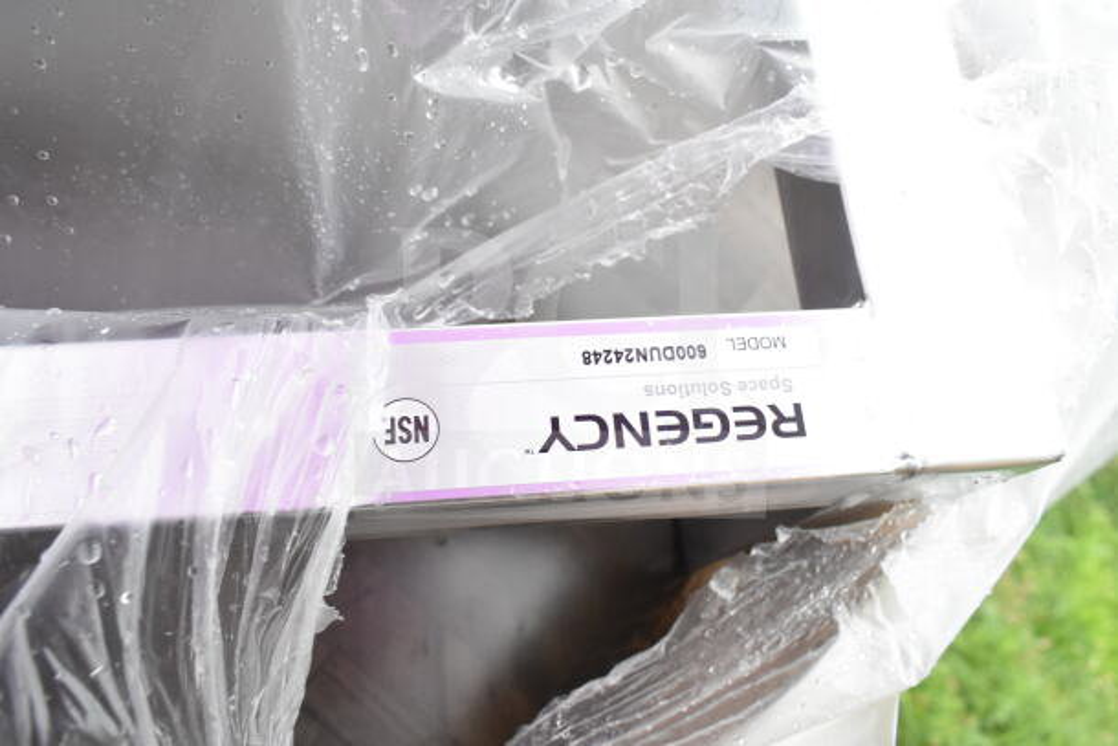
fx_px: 839
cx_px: 559
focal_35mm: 27
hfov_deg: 67.4
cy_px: 373
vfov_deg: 48.0
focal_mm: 18
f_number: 7.1
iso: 1600
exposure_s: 1/200
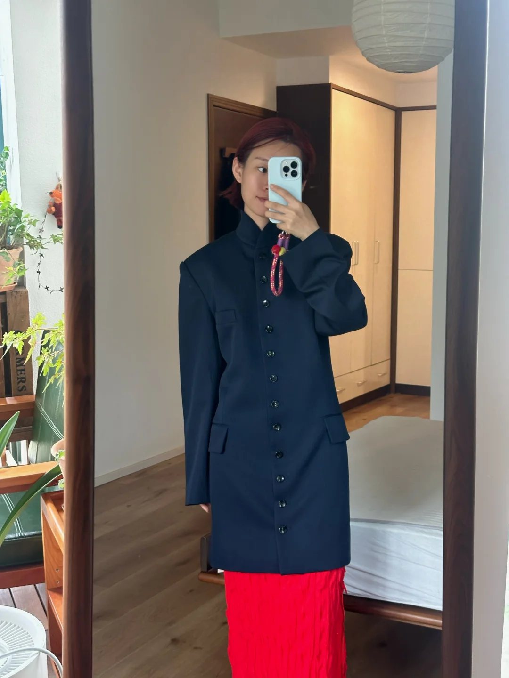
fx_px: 941
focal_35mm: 48
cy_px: 339
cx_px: 254
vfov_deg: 39.7
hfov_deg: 30.3
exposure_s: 1/50
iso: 125
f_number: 1.78
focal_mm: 6.86
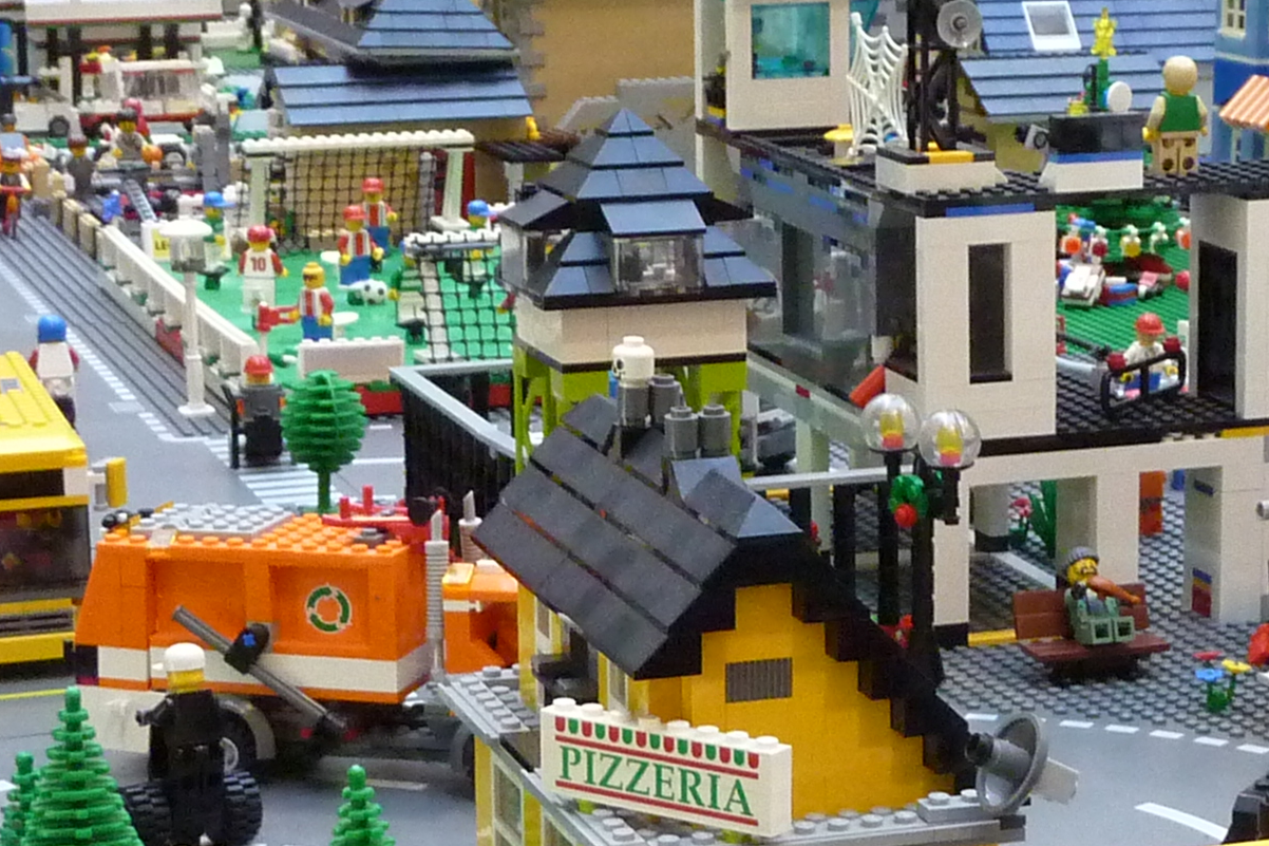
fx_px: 3560
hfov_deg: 20.2
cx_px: 763
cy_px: 577
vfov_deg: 13.5
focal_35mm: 101
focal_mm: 5.3
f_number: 3.5
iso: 400
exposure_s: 1/30
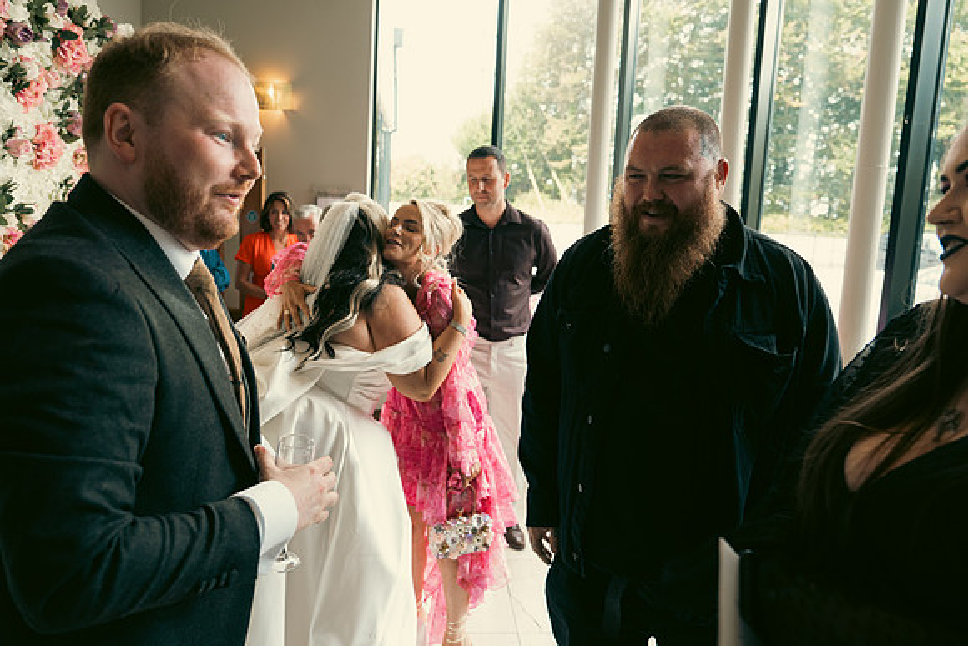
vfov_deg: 51.3
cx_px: 484
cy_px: 323
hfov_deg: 71.5
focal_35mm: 25
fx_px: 672
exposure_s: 1/160
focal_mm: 25
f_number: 3.5
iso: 500
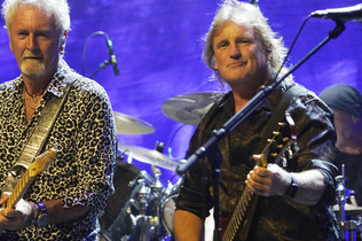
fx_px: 3224
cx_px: 141
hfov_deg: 6.4
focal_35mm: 321
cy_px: 133
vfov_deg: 4.3
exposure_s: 1/80
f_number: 6.3
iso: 1600
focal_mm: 225
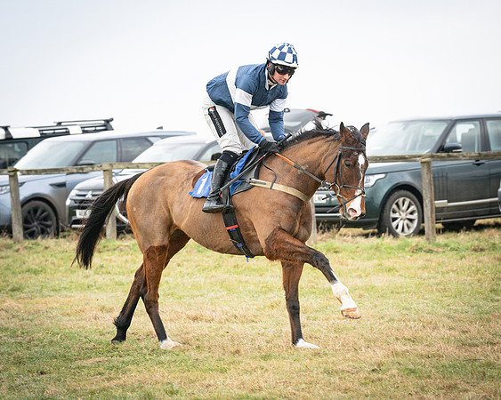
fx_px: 2860
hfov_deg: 10.0
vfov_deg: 8.0
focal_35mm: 193
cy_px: 200
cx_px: 256
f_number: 4.5
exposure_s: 1/1000
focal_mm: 135
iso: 500
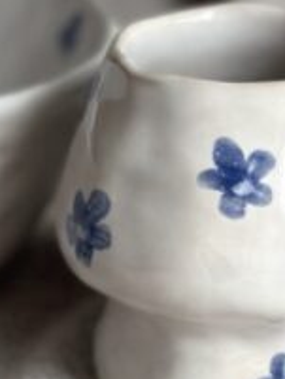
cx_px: 8
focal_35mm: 191
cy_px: 41
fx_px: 2094
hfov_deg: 7.8
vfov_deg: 10.3
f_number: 1.78
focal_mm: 6.86
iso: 125
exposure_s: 1/158
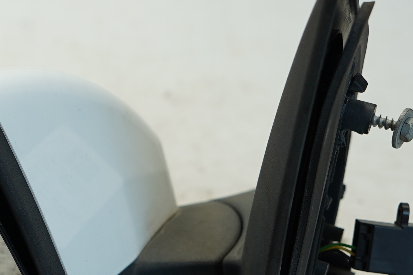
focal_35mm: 104
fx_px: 1193
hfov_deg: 19.2
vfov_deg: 13.1
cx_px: 17
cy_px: 203
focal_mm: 26
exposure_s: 1/60
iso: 200
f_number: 4
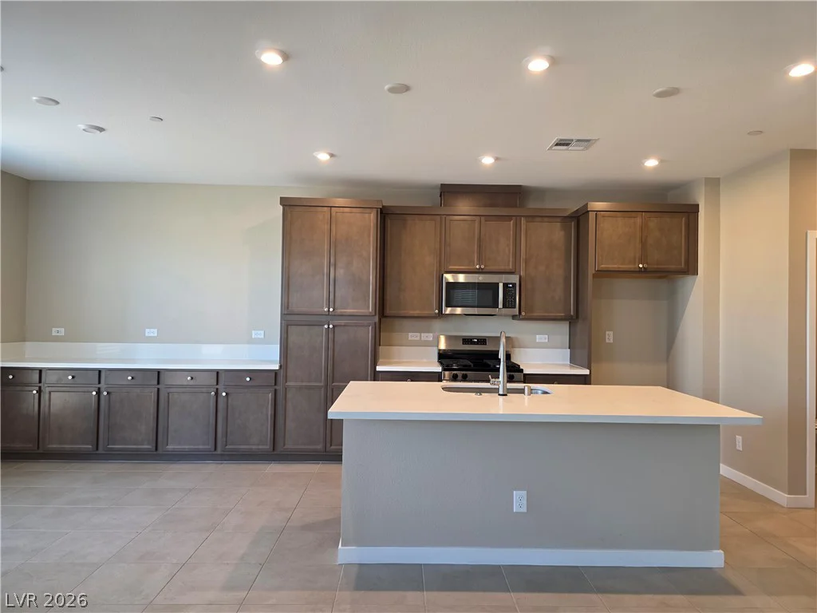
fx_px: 543
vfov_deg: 58.9
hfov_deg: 73.9
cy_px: 306
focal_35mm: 23
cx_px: 408
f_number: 1.7
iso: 160
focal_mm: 6.3
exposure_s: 1/120
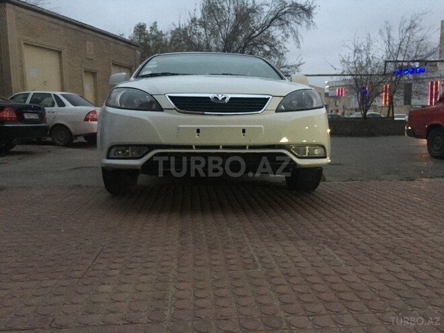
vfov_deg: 48.2
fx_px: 372
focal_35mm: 29
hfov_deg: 61.7
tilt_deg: -8.1
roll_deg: +0.5
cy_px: 166
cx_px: 222
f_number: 2.2
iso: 400
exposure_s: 1/17
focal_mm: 4.15
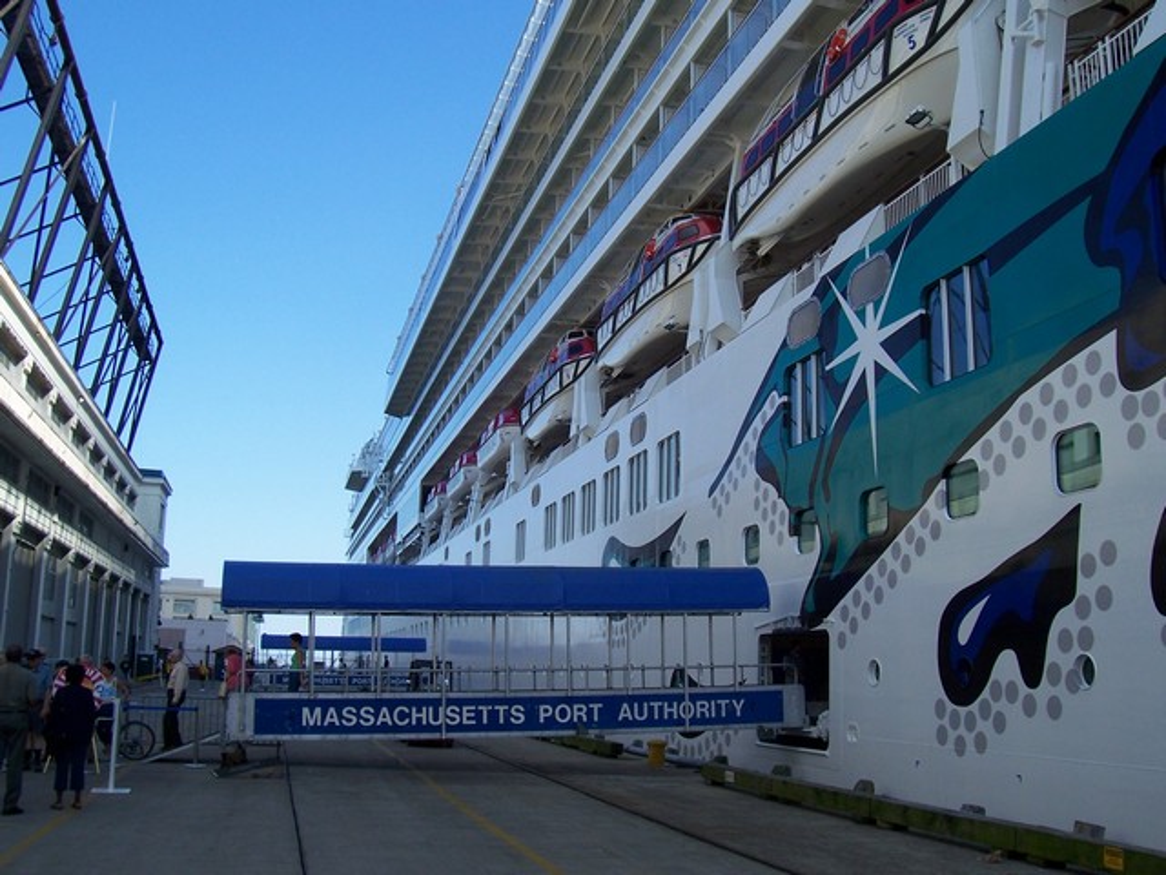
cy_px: 438
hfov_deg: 54.0
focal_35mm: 34
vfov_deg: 41.8
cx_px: 583
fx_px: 1145
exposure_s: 1/250
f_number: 5.6
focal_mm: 5.6
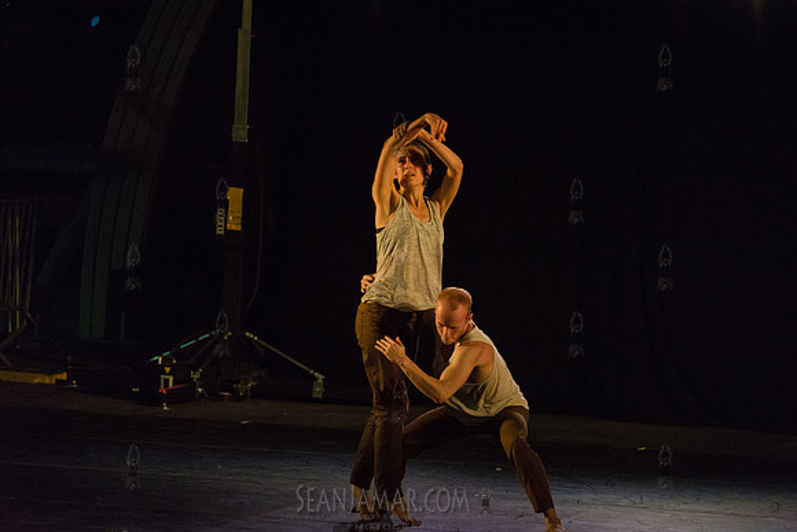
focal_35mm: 200
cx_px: 398
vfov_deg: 6.9
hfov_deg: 10.3
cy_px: 266
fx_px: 4429
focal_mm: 200
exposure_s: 1/1000
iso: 4000
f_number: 2.8
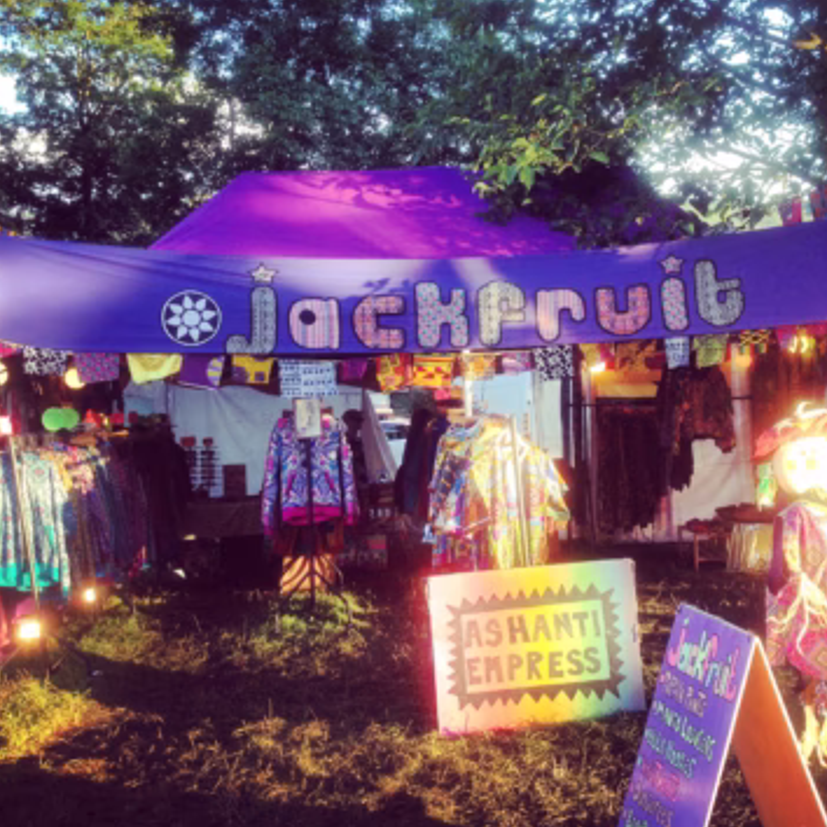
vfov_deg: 40.0
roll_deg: +1.4
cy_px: 418
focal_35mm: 42
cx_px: 507
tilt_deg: -8.3
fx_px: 1135
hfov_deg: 39.8
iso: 50
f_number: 2.4
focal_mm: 4.28
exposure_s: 1/120
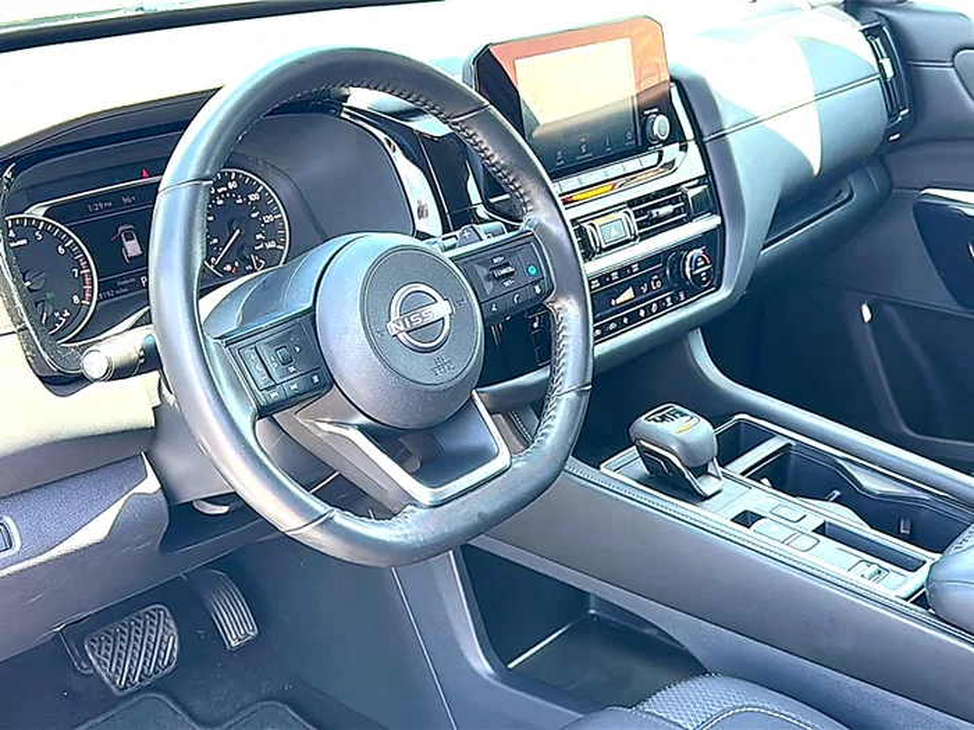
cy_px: 365
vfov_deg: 36.0
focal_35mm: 40
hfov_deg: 46.8
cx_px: 487
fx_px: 1125
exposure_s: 1/178
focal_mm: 6.86
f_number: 1.78
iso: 125
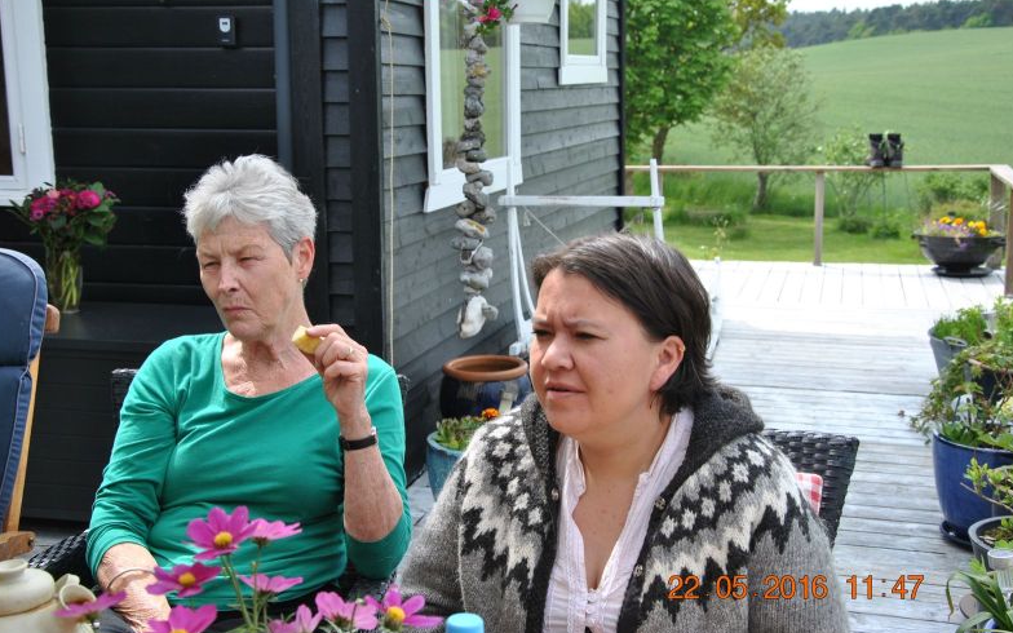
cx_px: 505
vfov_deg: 25.8
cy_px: 293
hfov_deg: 40.3
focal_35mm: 50
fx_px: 1380
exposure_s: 1/200
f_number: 7.1
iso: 100
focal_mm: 32
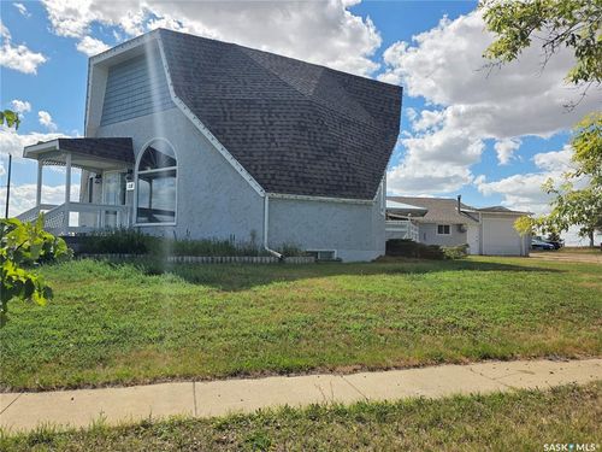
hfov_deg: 73.9
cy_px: 226
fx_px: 400
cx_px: 301
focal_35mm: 23
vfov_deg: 58.9
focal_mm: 6.3
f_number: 1.7
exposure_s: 1/7626
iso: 80
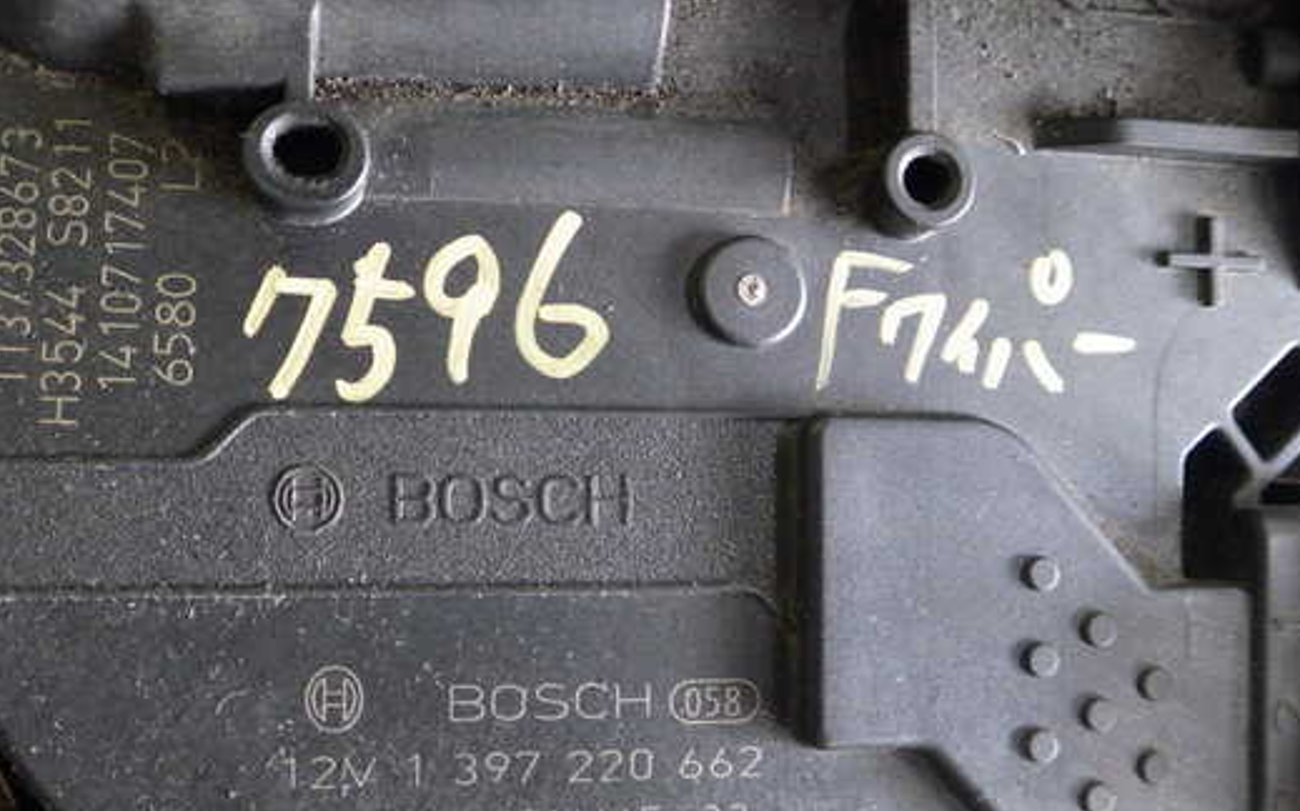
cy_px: 461
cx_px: 586
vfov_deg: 33.5
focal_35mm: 38
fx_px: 1346
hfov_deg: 51.5
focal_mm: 5.5
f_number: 2.3
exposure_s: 1/45
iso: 800
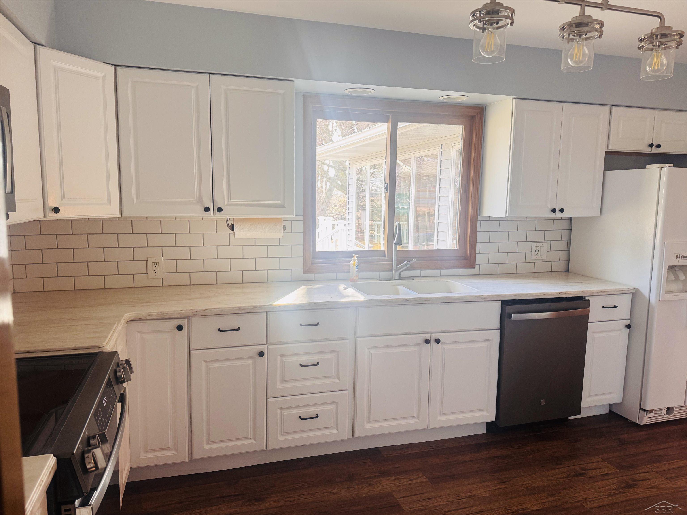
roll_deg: +0.4
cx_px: 344
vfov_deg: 56.8
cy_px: 258
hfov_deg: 71.6
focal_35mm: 24
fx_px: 476
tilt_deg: -7.8
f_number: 1.78
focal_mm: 6.76
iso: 200
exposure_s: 1/120
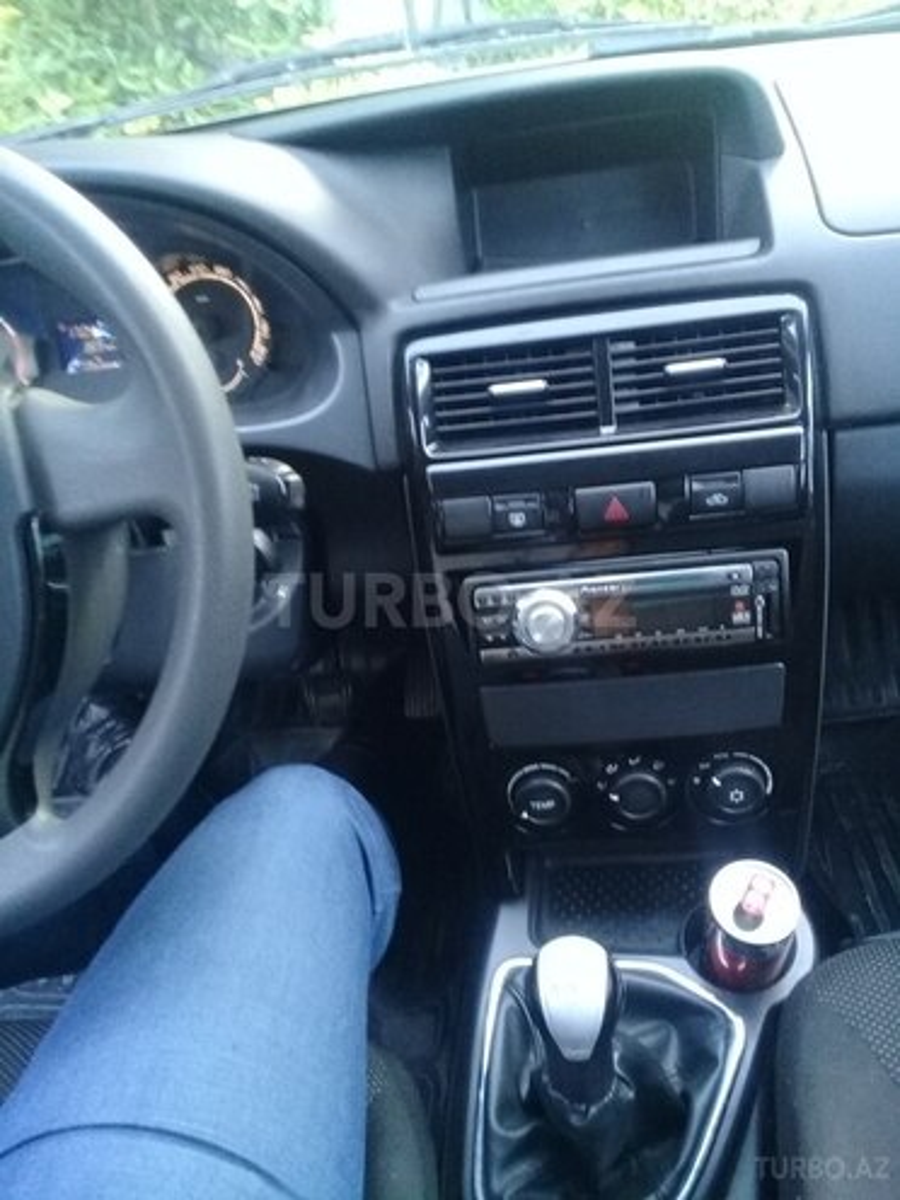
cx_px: 450
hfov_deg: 45.4
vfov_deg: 58.4
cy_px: 600
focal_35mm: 31
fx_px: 1075
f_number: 2.2
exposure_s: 1/25
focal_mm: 3.3
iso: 200
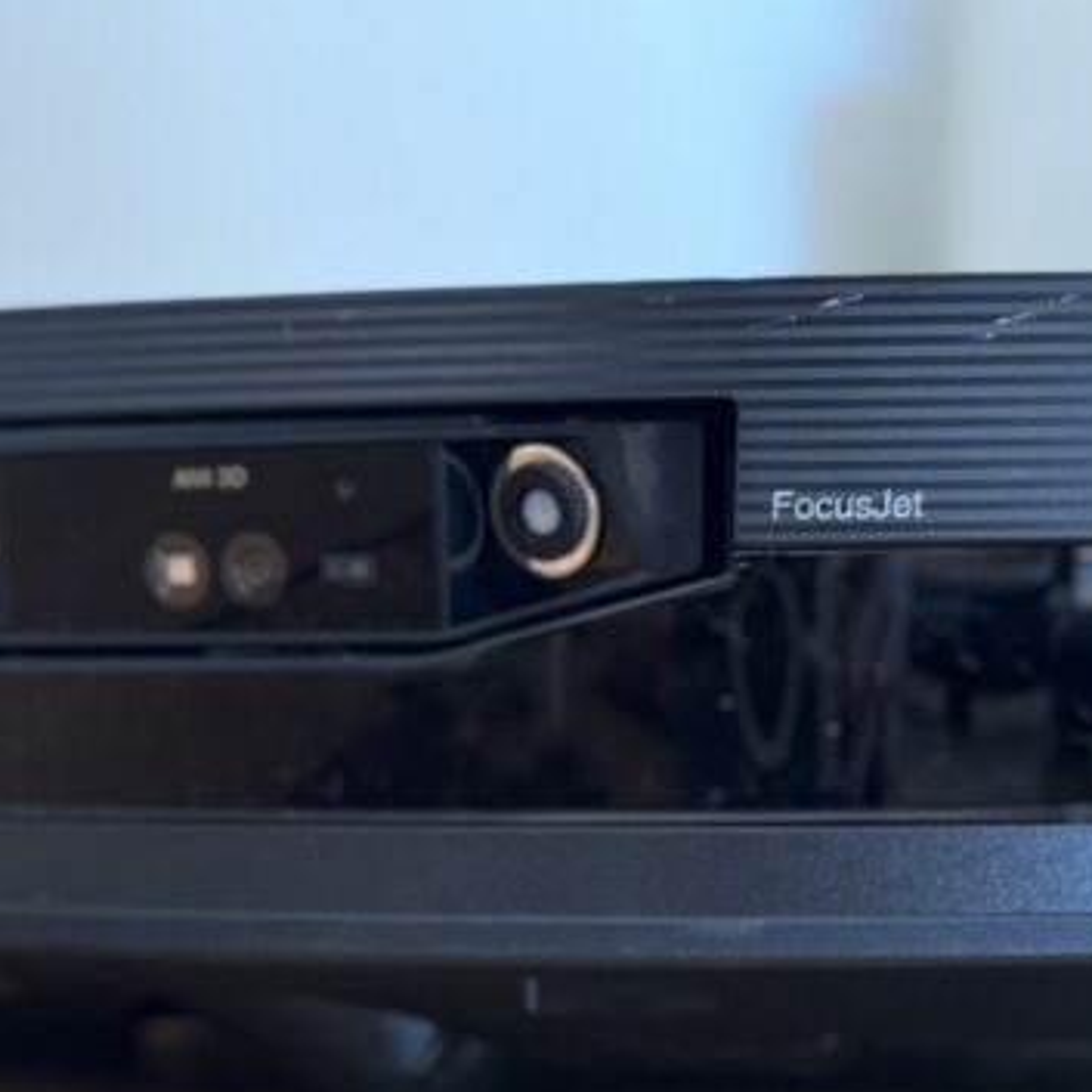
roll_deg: +0.7
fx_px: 4390
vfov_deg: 14.0
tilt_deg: -5.8
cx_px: 145
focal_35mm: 123
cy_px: 1107
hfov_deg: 14.1
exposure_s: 1/40
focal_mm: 6.76
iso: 320
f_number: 1.78
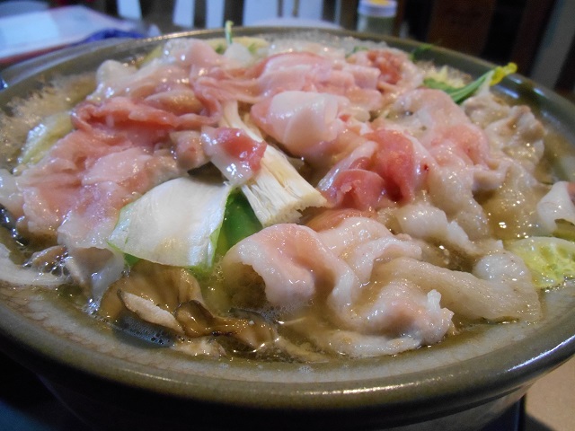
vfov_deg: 53.1
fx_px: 432
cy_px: 216
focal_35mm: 26
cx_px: 288
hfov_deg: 67.3
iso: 800
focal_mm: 4.7
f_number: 3.4
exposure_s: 1/25
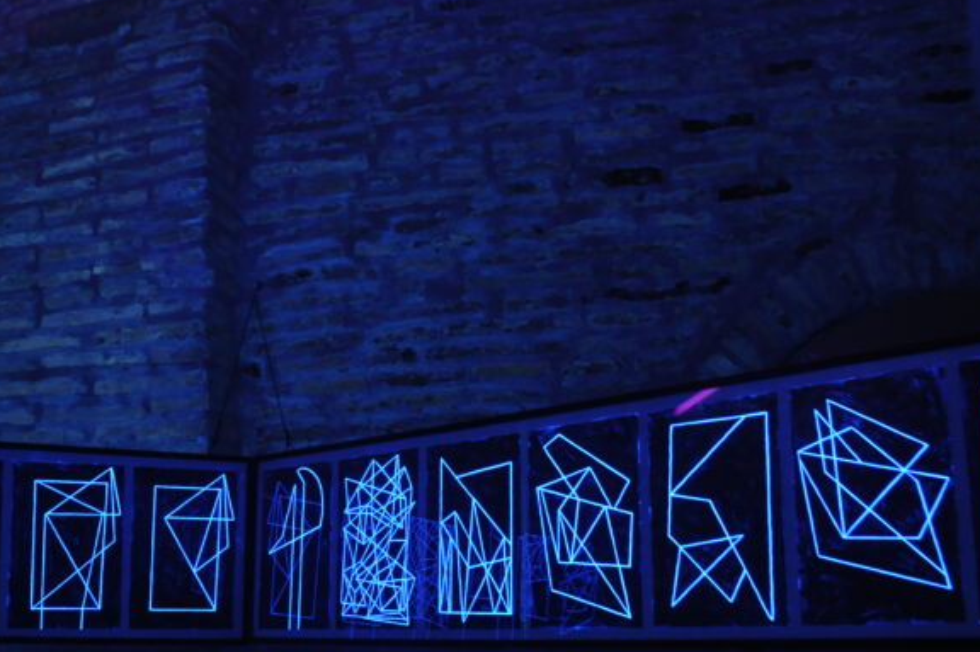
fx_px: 1306
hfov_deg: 40.0
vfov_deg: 28.0
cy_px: 306
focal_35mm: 48
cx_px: 240
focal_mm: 18
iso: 800
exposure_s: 1
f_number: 4
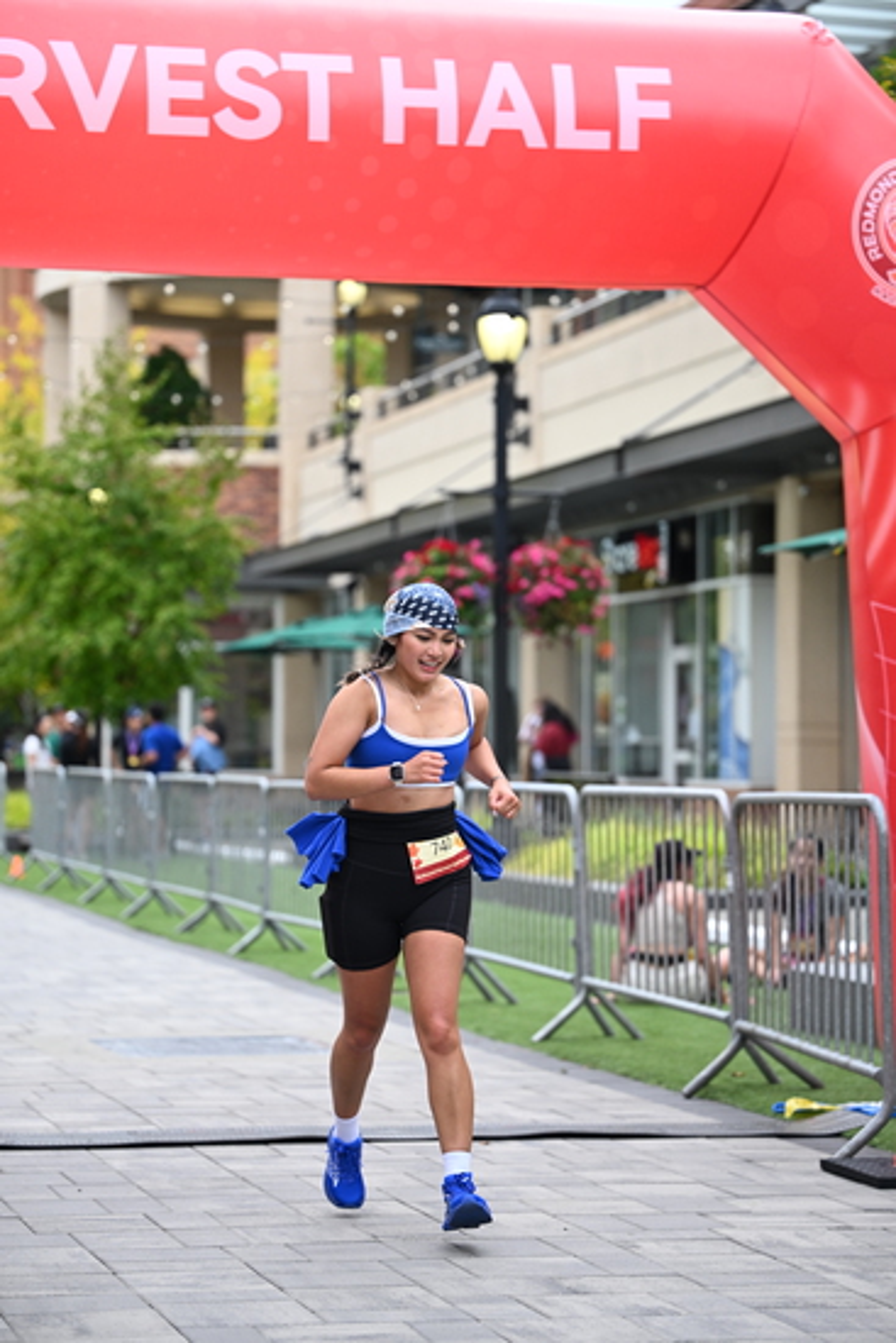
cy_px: 672
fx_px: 3320
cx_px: 448
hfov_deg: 15.4
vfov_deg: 22.9
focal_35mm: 89
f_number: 2.8
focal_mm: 89
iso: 640
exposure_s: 1/2000
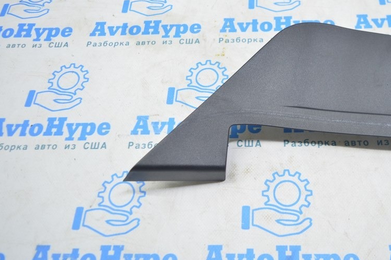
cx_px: 250
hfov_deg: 51.2
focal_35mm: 37
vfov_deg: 35.7
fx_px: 402
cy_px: 100
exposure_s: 1/40
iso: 400
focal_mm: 18
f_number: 3.5
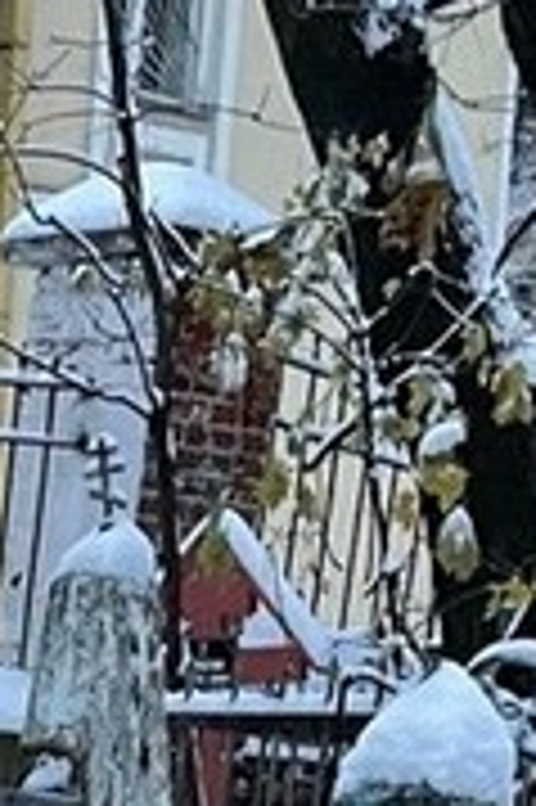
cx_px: -599
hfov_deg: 8.3
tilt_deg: -1.8
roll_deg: -0.5
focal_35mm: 155
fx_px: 3468
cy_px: 1607
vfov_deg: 11.9
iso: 200
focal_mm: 4.2
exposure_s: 1/60
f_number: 1.6
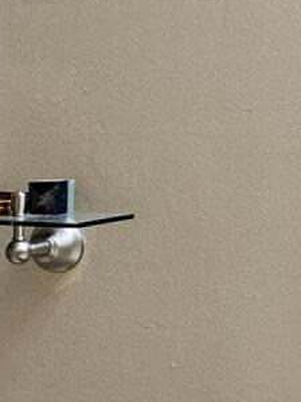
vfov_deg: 12.7
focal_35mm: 154
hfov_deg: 8.5
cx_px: -508
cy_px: 359
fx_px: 1787
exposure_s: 1/120
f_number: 1.8
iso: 250
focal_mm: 5.4
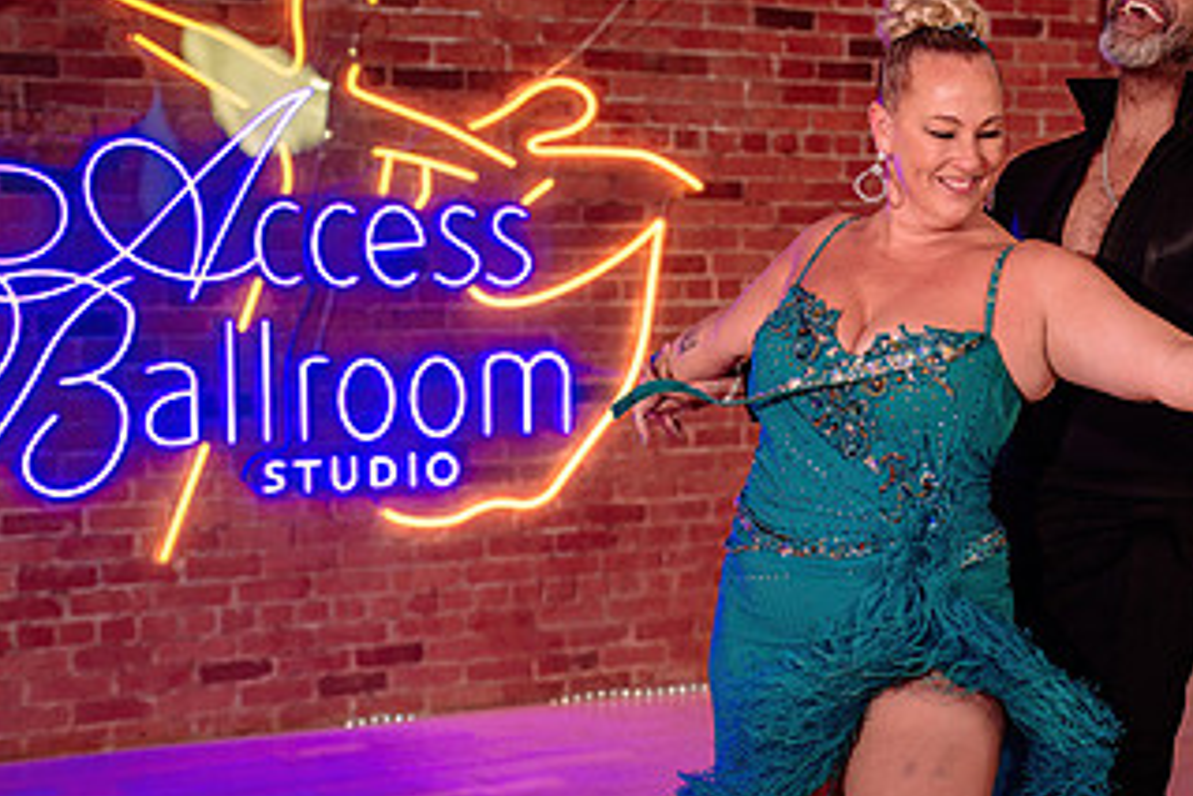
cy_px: 555
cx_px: 730
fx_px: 2288
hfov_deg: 29.1
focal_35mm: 69
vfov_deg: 19.7
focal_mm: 31
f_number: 2
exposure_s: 1/400
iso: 800
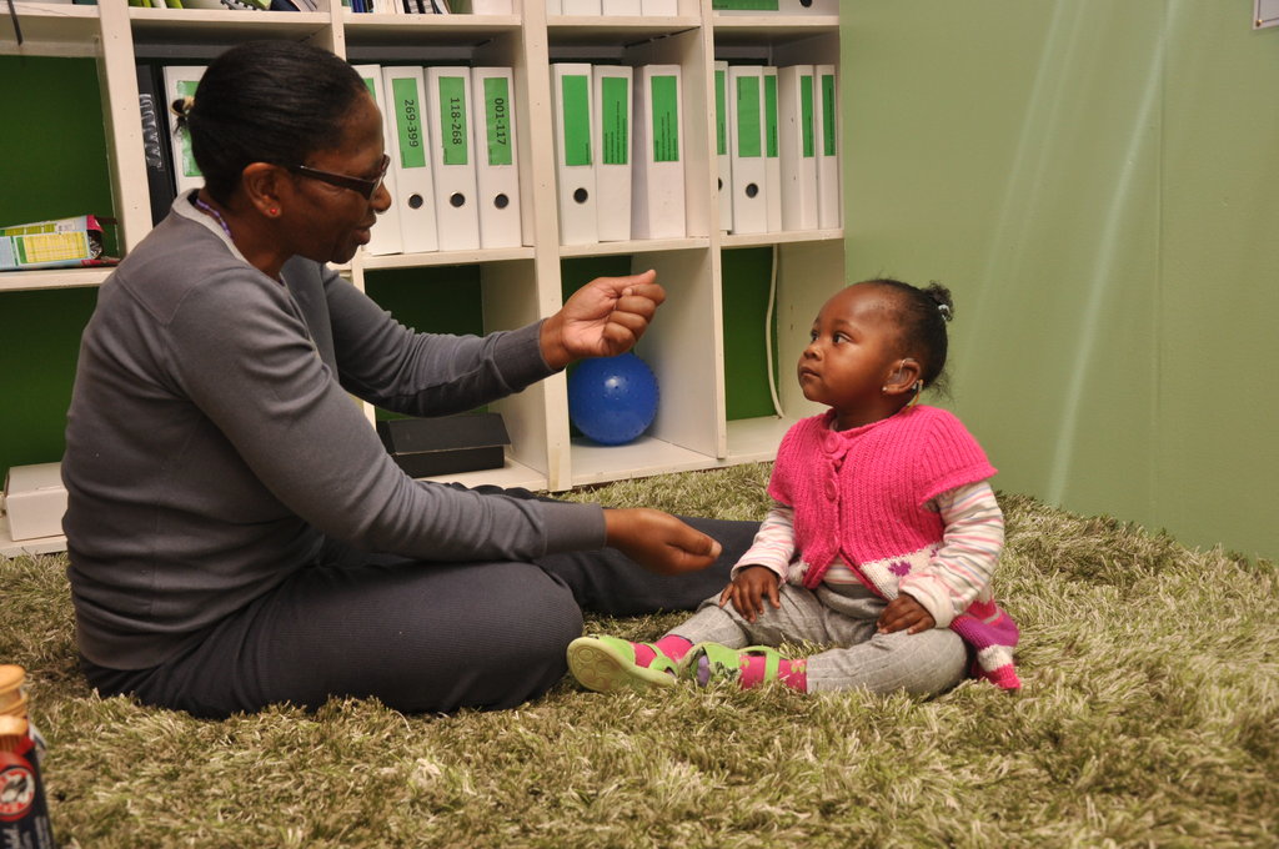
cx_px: 640
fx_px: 1384
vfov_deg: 34.1
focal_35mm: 39
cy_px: 424
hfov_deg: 49.6
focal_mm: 26
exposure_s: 1/60
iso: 400
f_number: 5
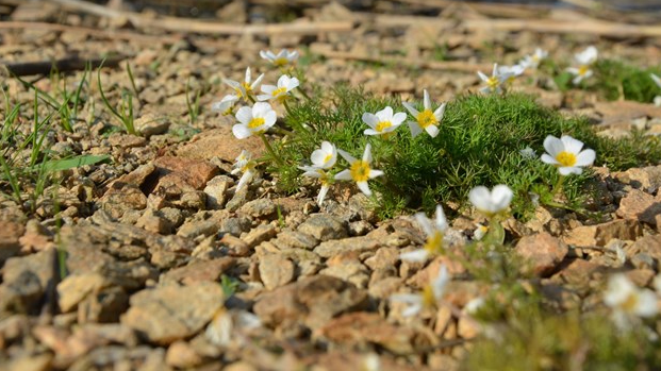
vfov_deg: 21.2
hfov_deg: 36.9
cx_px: 333
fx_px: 991
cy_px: 154
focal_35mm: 57
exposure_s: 1/250
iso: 100
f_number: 8
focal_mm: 35
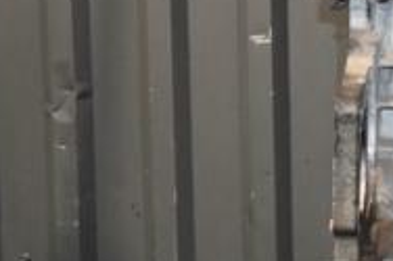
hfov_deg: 16.6
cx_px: 541
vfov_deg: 11.9
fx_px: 1254
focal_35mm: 115
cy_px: 102
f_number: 5
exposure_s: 1/60
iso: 800
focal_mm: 24
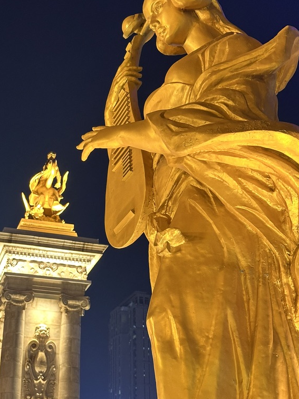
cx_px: 108
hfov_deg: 22.5
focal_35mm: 65
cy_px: 147
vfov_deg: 29.7
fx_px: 749
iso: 320
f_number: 1.78
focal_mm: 6.86
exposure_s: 1/33
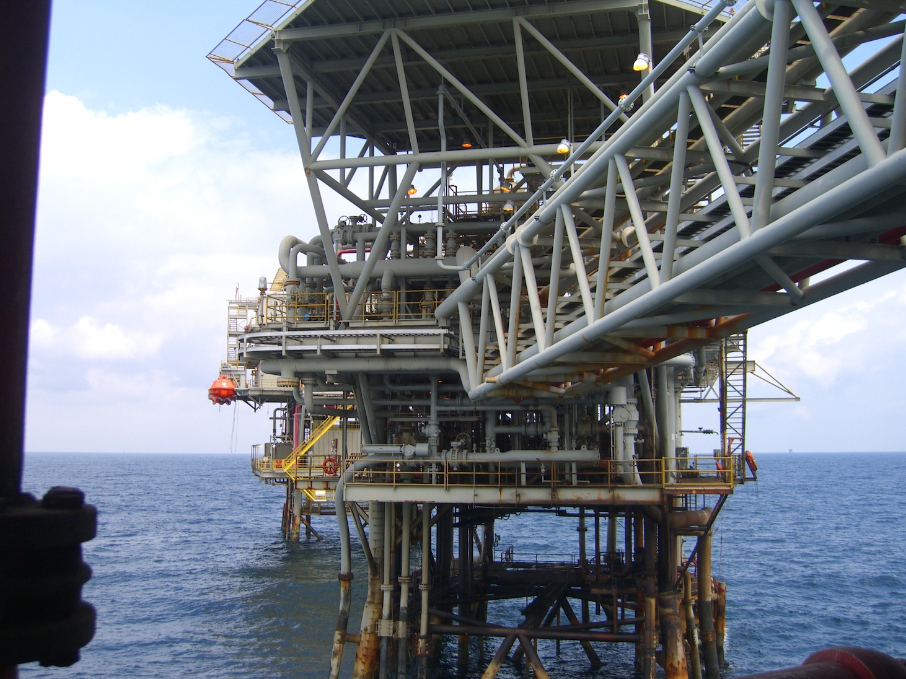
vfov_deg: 36.8
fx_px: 1021
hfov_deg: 47.9
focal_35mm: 39
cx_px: 449
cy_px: 334
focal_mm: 7.9
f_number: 2.8
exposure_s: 1/800
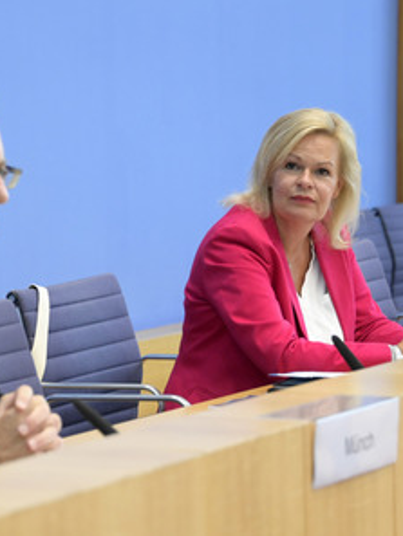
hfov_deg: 8.8
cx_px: 95
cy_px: 269
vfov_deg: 11.7
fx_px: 2621
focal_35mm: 169
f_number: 5.6
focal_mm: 116
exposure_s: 1/400
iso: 4000
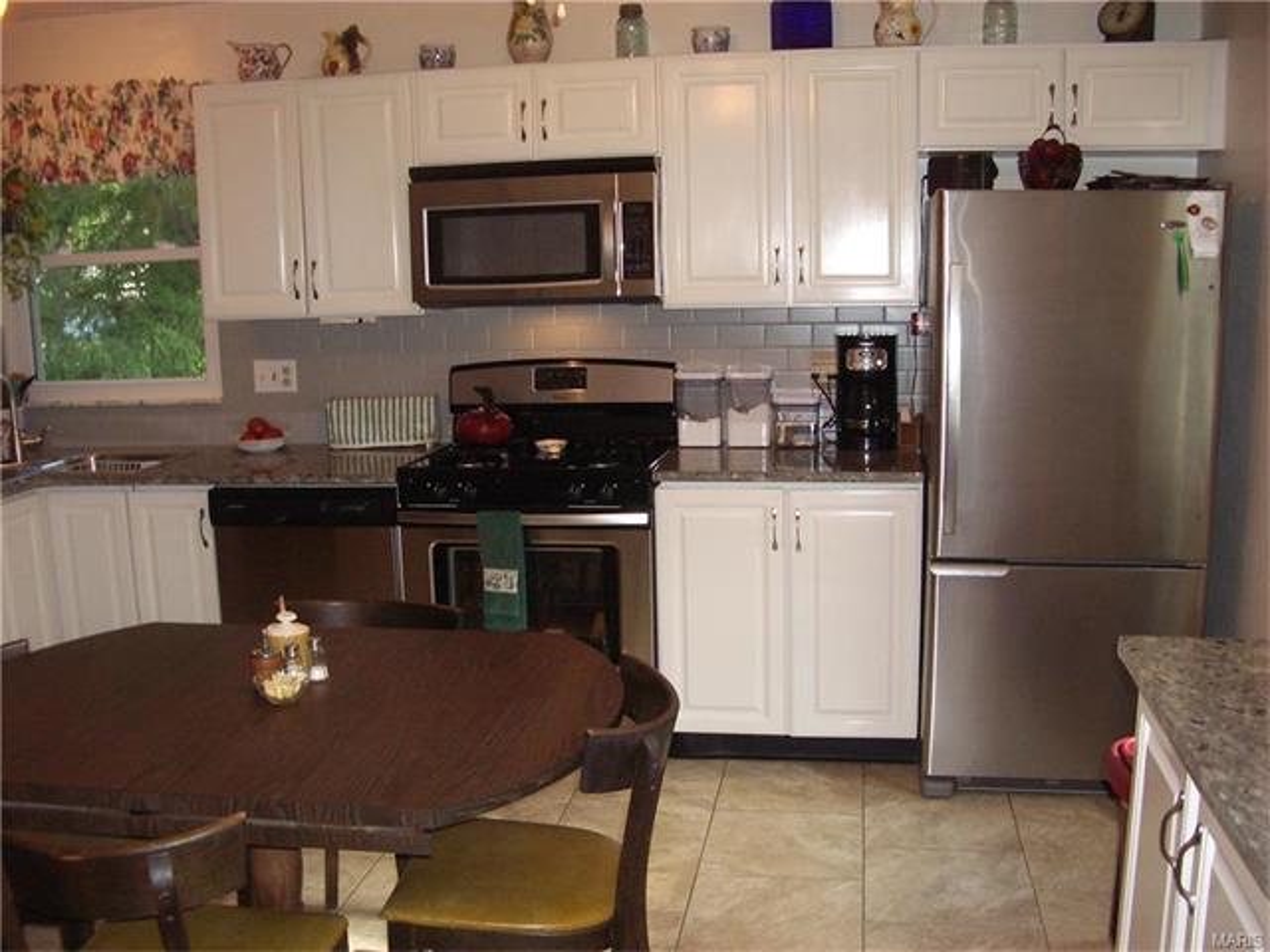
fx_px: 1284
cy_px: 476
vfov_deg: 40.7
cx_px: 635
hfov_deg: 52.6
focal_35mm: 35
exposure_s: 1/60
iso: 200
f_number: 2.6
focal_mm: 5.8
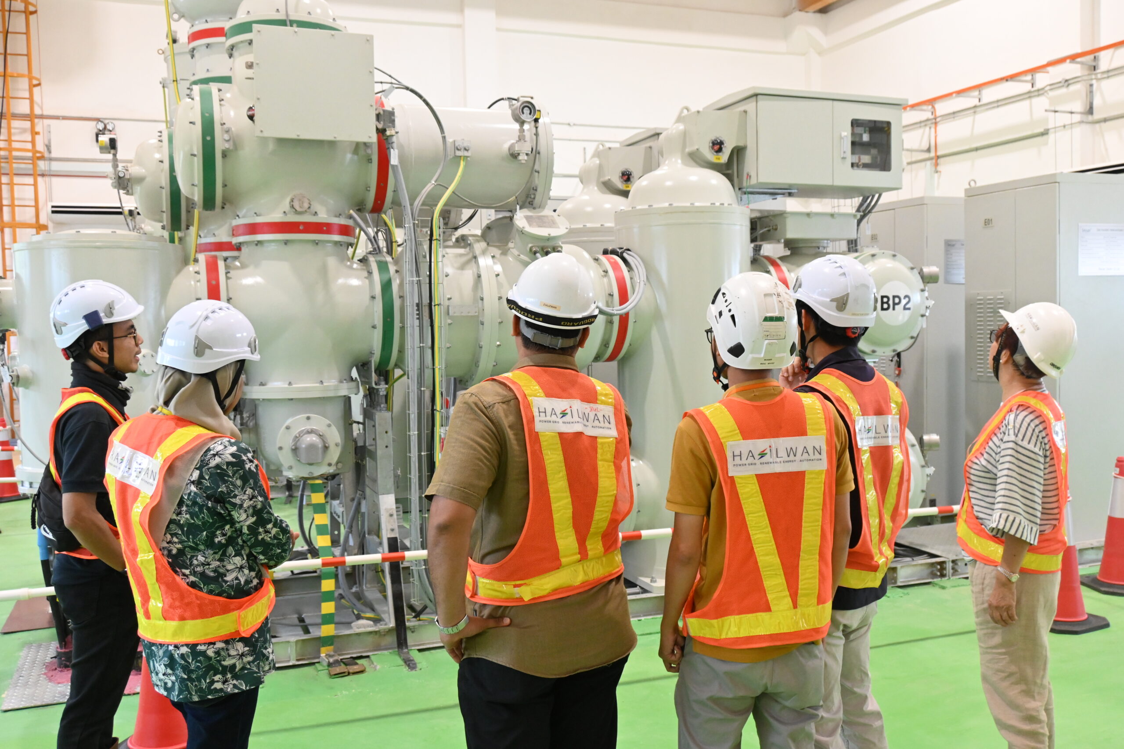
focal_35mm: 33
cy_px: 374
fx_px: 1030
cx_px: 562
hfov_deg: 57.2
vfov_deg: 40.0
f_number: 5
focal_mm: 22
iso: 2000
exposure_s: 1/125
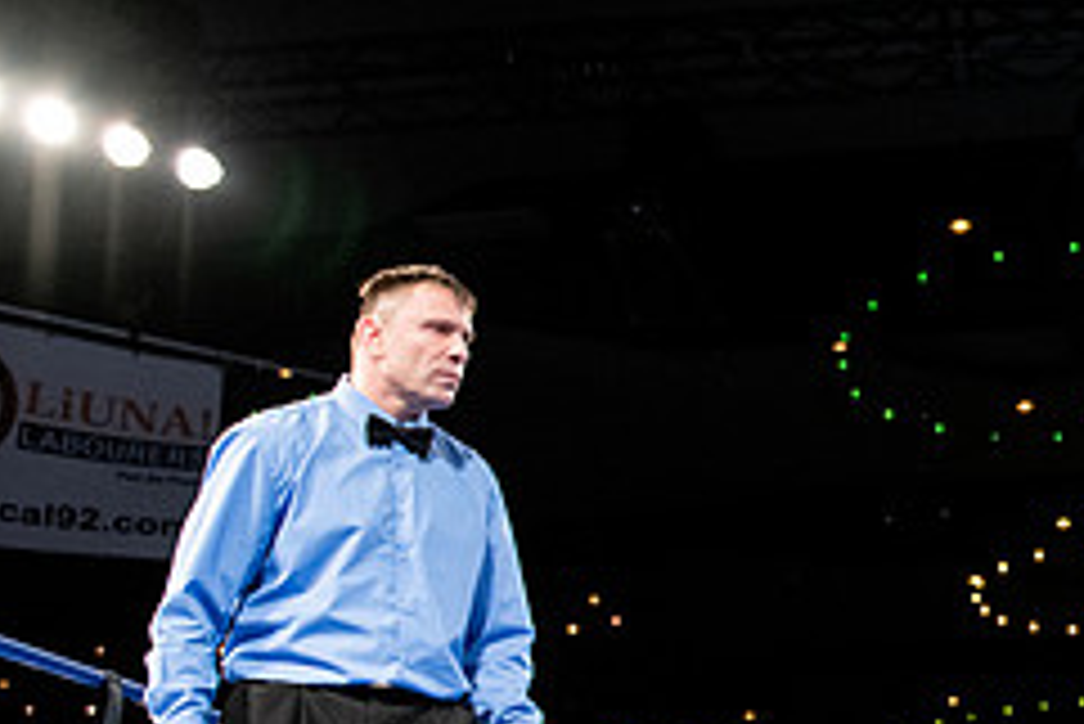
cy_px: 573
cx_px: 1178
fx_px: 1868
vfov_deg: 21.7
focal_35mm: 62
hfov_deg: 29.4
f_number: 2.8
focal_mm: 24
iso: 2000
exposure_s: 1/1000
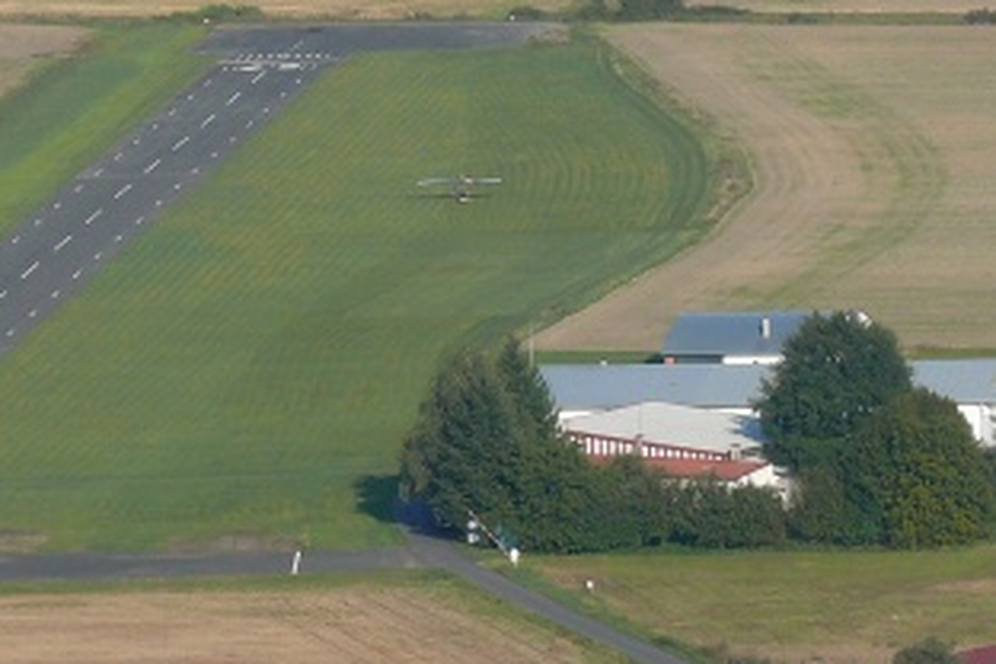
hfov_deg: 4.9
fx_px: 11591
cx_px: 527
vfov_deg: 3.3
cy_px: 492
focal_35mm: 419
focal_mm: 33.3
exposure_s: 1/400
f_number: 5.6
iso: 100
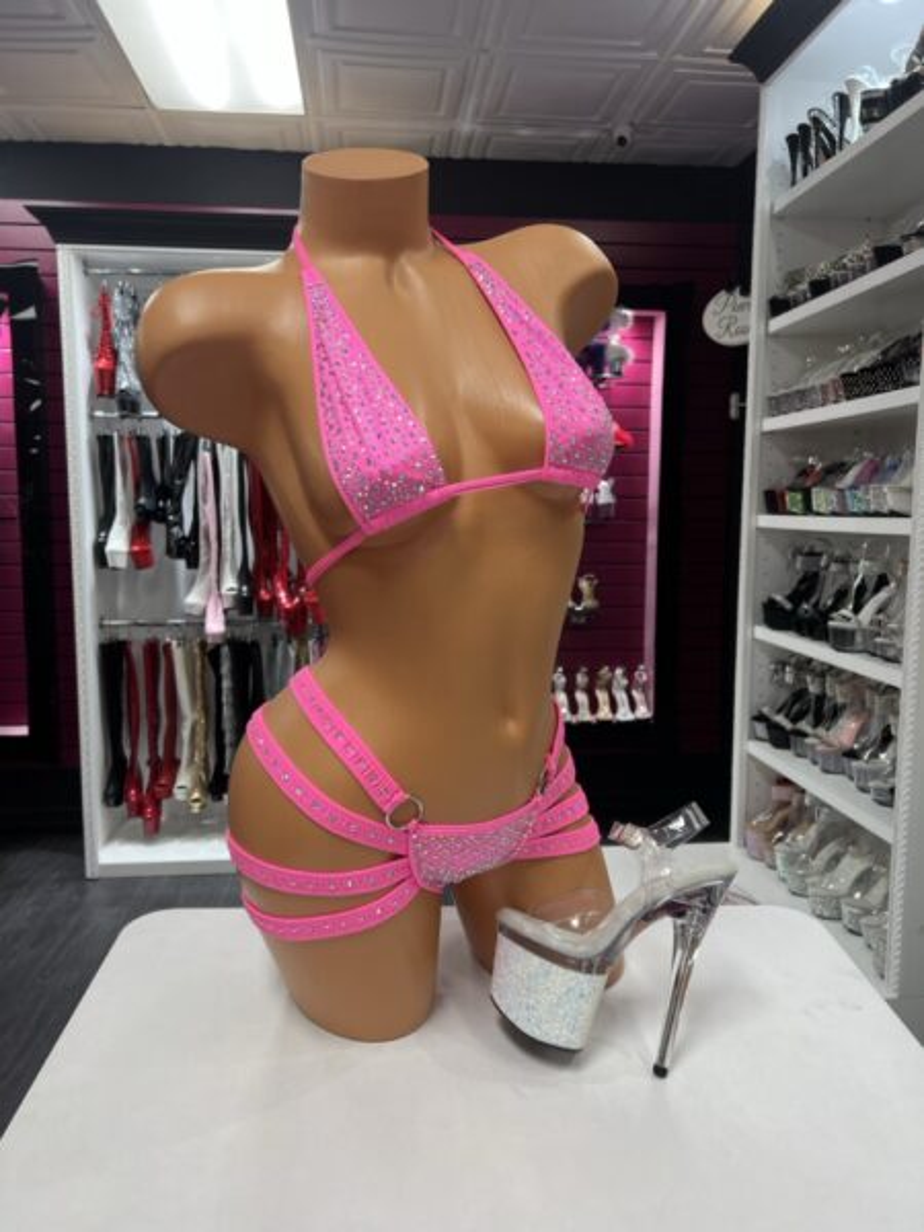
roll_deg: +0.8
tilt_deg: -6.7
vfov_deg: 67.3
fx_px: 925
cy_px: 616
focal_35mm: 26
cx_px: 462
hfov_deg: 53.1
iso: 80
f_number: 1.5
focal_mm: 5.7
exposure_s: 1/60
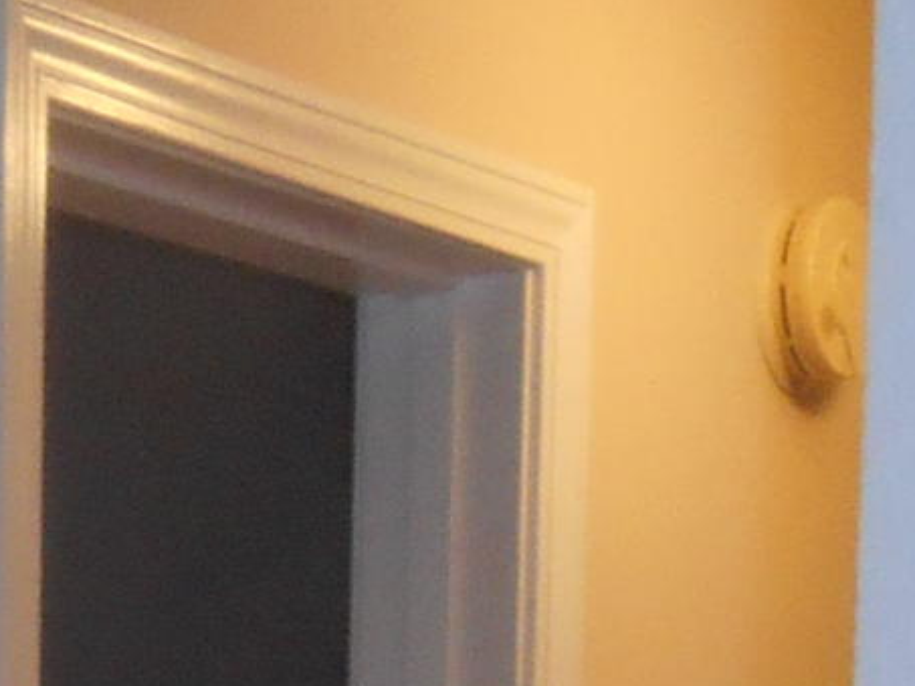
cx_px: -1093
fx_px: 4548
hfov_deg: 10.3
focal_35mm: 172
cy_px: 1786
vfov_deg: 7.9
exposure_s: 1/25
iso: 200
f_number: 3.4
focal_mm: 4.7
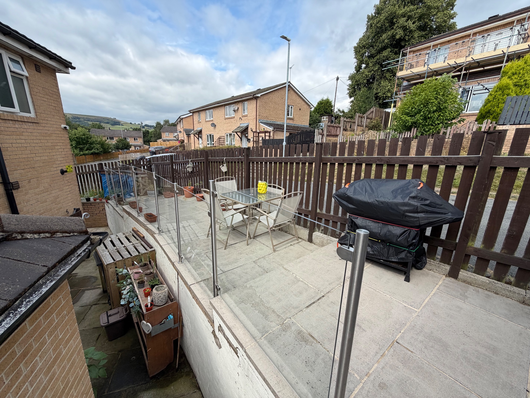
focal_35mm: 14
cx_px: 265
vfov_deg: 85.7
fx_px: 214
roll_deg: -1.1
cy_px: 199
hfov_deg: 102.1
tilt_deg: -14.8
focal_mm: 2.22
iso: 40
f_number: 2.2
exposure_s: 1/770
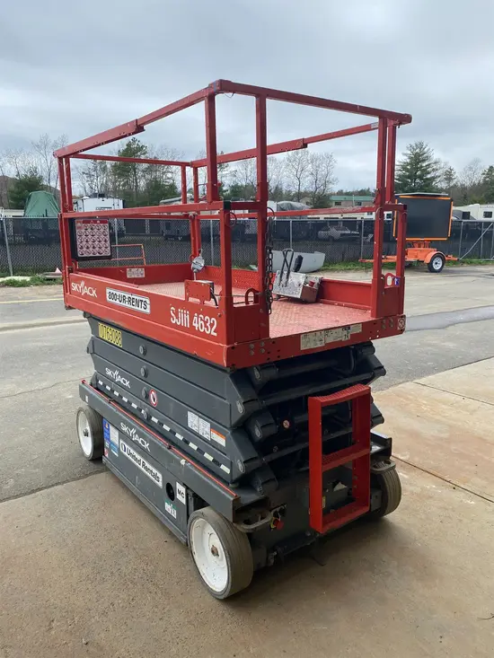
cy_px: 329
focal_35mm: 26
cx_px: 247
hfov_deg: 53.1
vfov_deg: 67.3
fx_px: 495
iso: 32
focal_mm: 4.25
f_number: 1.8
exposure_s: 1/752
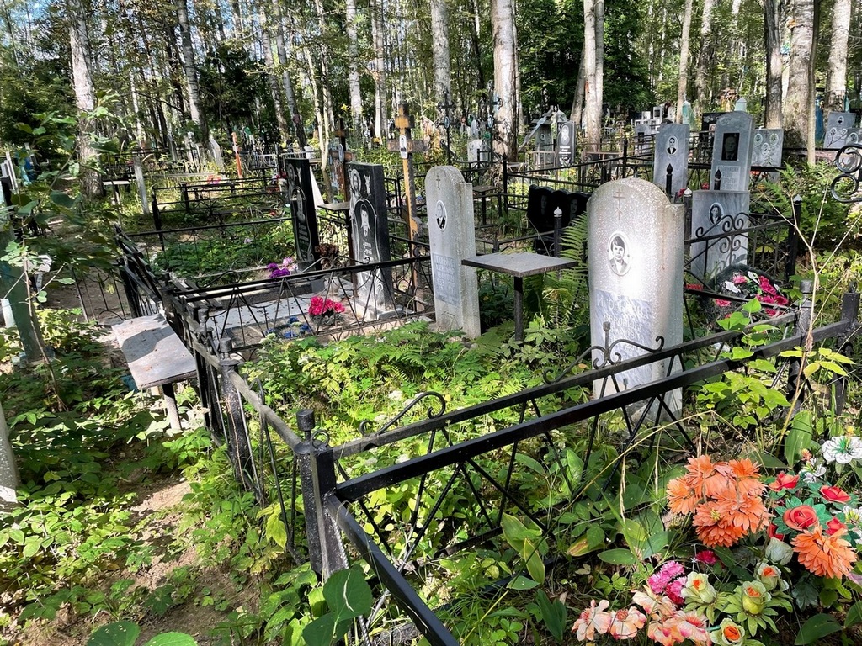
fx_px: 647
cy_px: 323
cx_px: 431
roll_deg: +3.8
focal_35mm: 26
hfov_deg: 67.3
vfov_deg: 53.1
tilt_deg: -14.6
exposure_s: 1/154
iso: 32
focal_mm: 4.2
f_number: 1.6
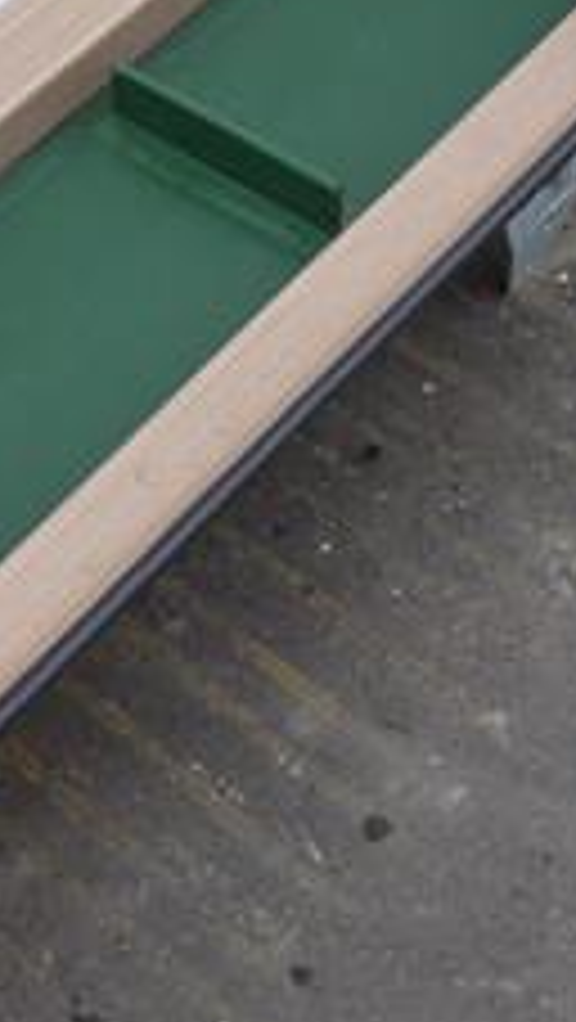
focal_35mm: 92
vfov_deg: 22.9
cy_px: 230
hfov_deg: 13.1
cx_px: 63
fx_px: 2493
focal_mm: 15
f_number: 5
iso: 100
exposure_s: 1/200
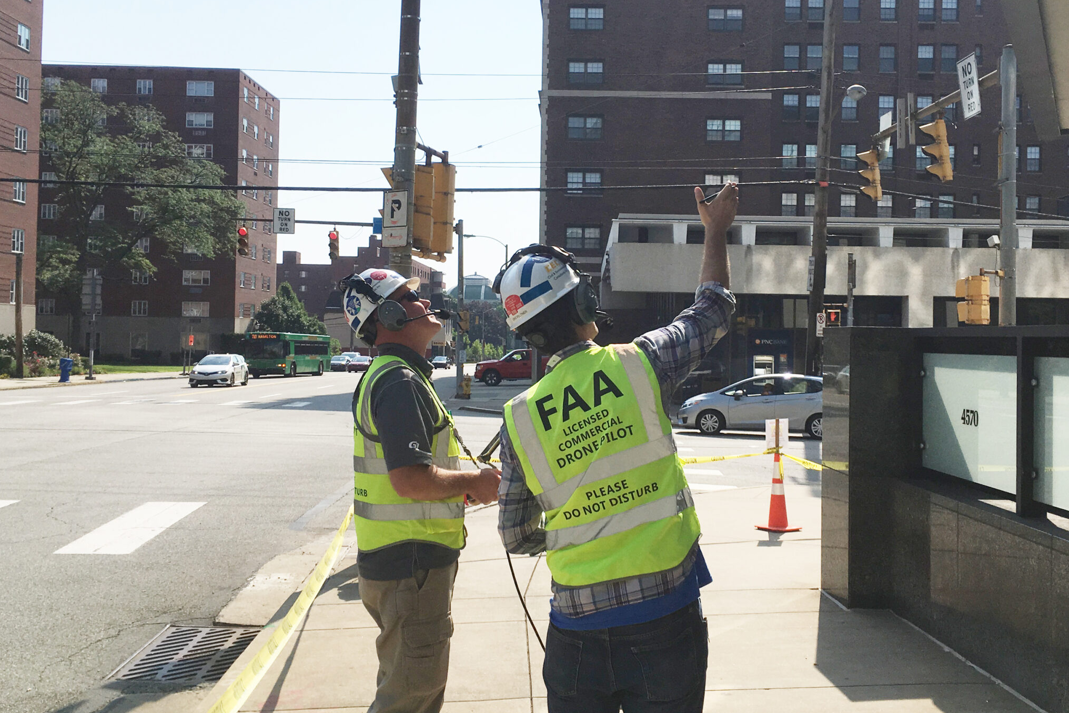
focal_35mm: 38
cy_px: 308
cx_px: 586
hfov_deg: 50.6
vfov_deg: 35.0
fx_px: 1128
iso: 25
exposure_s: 1/2959
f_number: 2.2
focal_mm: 4.15
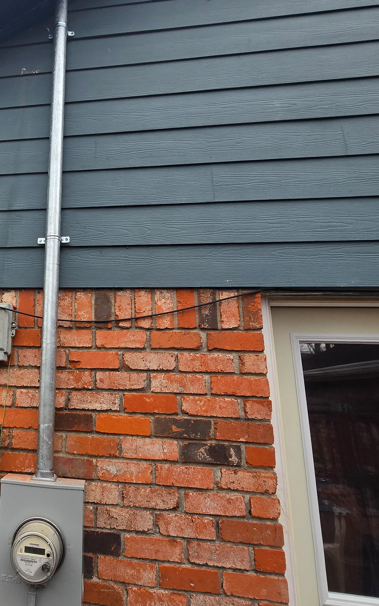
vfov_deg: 79.6
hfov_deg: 47.9
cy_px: 298
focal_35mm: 22
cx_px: 22
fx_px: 364
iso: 50
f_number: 2.2
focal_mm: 2.2
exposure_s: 1/684
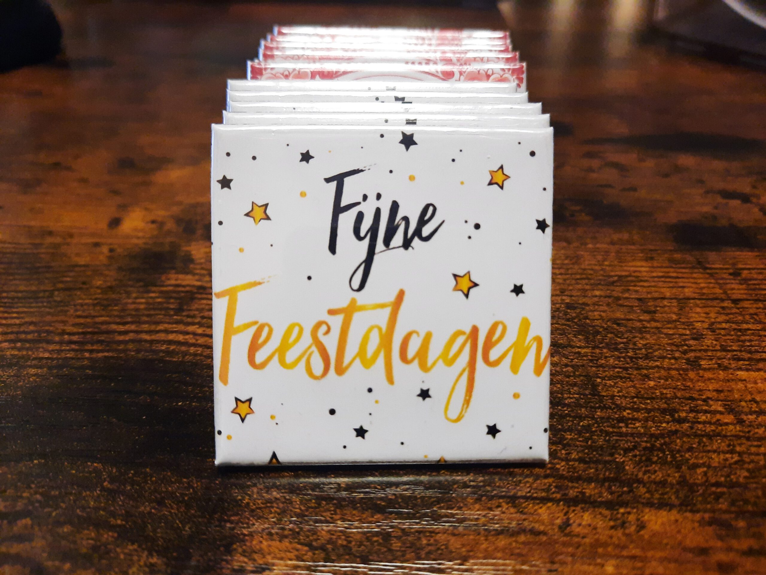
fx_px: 553
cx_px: 383
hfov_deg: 69.4
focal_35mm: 25
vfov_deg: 54.9
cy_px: 288
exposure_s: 1/25
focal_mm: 4.6
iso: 500
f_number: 2
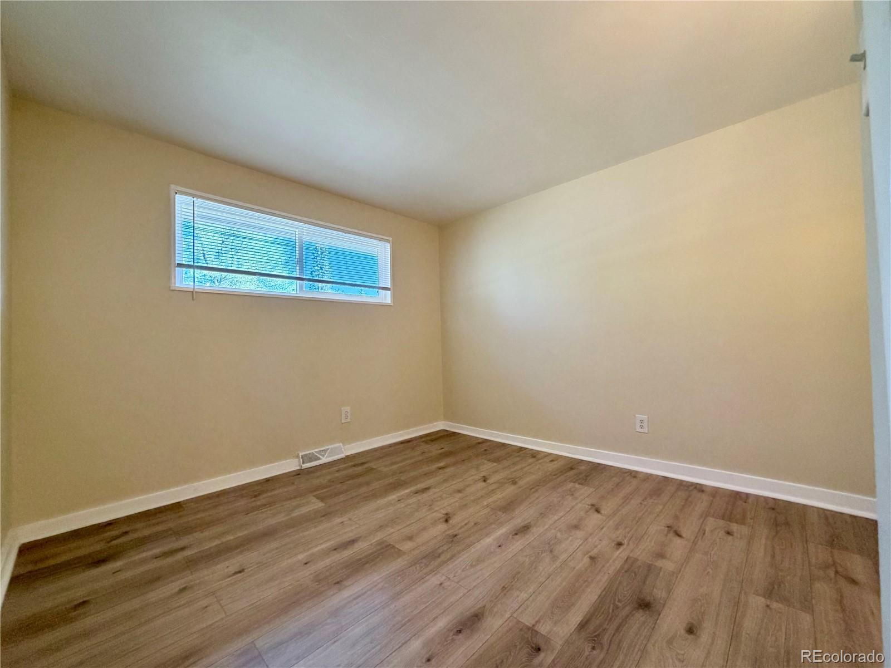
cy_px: 334
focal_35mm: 14
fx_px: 360
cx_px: 446
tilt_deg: +1.9
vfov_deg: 85.7
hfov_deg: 102.1
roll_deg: +1.4
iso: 320
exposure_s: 1/120
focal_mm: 2.22
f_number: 2.2
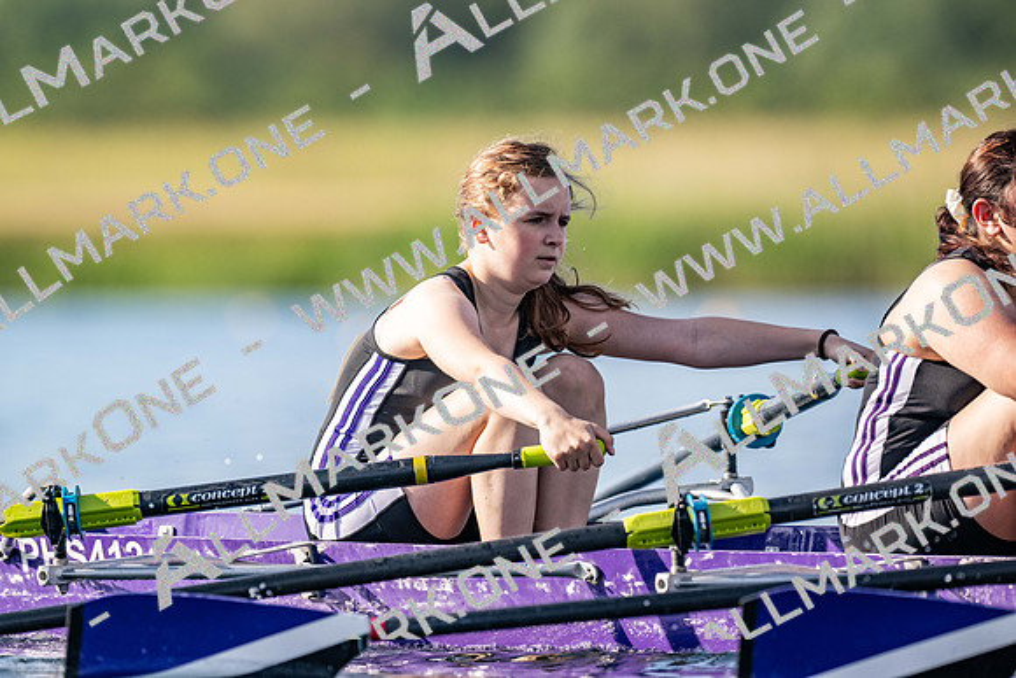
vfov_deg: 2.3
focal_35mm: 600
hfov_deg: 3.4
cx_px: 508
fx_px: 16937
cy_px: 339
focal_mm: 600
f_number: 5.6
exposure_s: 1/2500
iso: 640
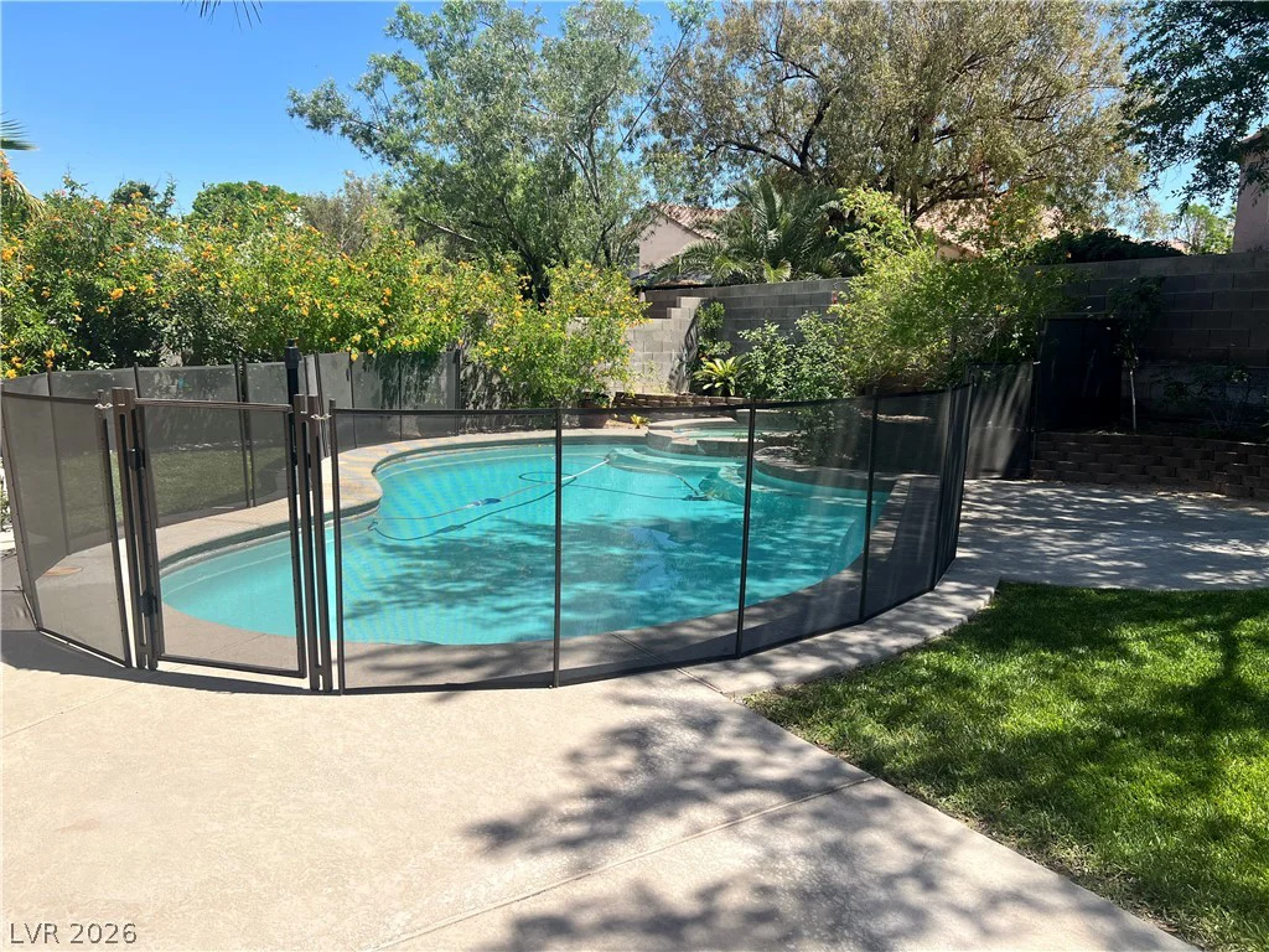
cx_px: 634
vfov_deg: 53.1
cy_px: 476
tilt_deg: -8.0
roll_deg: +0.1
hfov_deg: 67.3
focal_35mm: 26
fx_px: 953
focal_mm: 5.7
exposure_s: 1/2915
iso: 50
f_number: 1.5
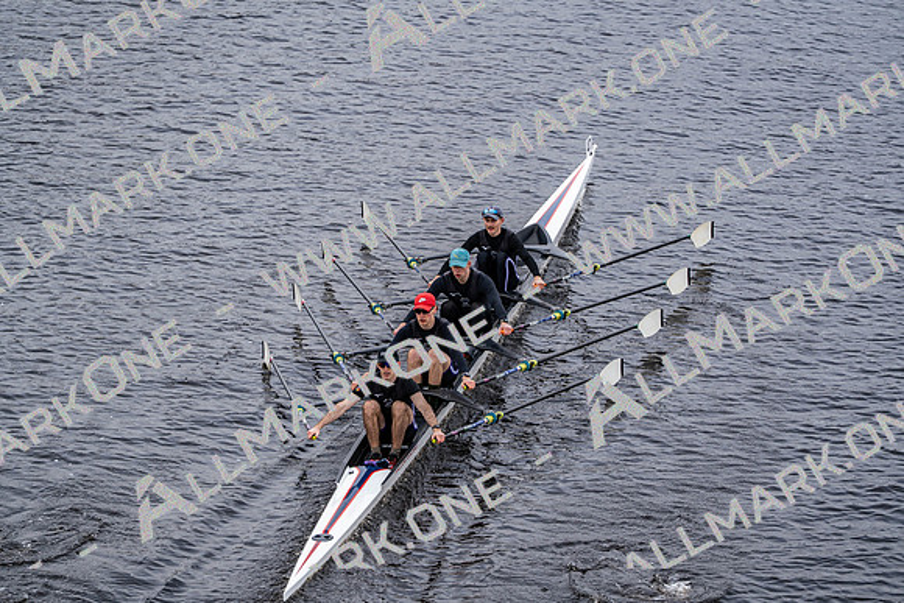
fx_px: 4872
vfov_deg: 7.1
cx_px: 452
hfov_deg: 10.6
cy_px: 302
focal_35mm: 194
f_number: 2.8
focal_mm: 194
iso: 250
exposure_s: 1/2000
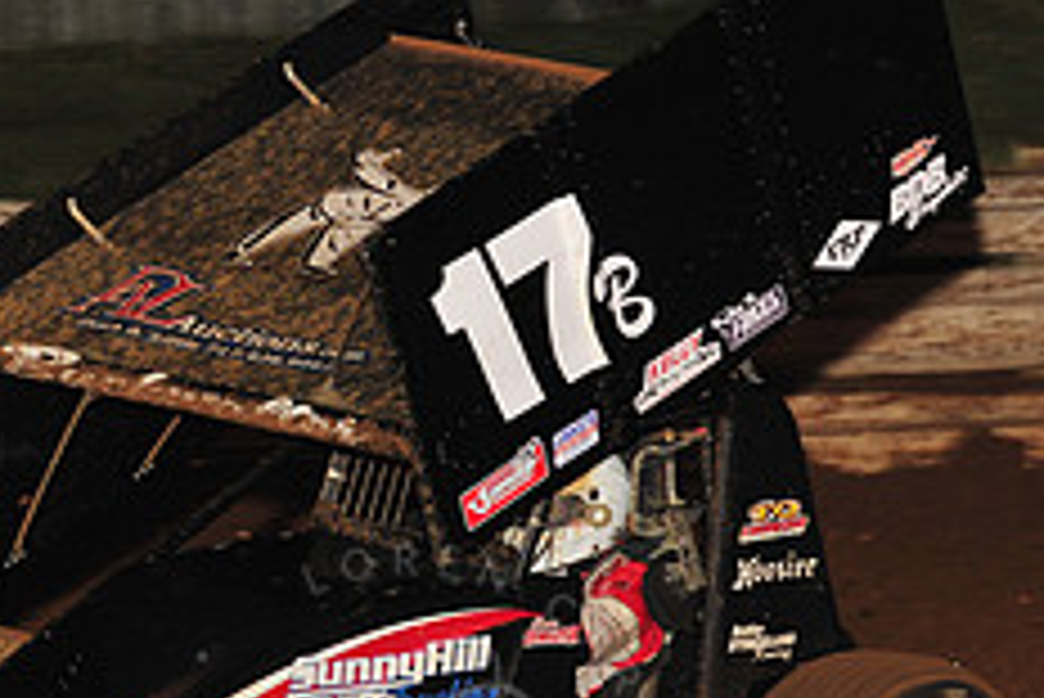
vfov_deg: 4.1
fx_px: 9779
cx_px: 405
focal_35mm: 337
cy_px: 401
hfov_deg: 6.1
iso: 1000
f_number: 7.1
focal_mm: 135
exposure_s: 1/320
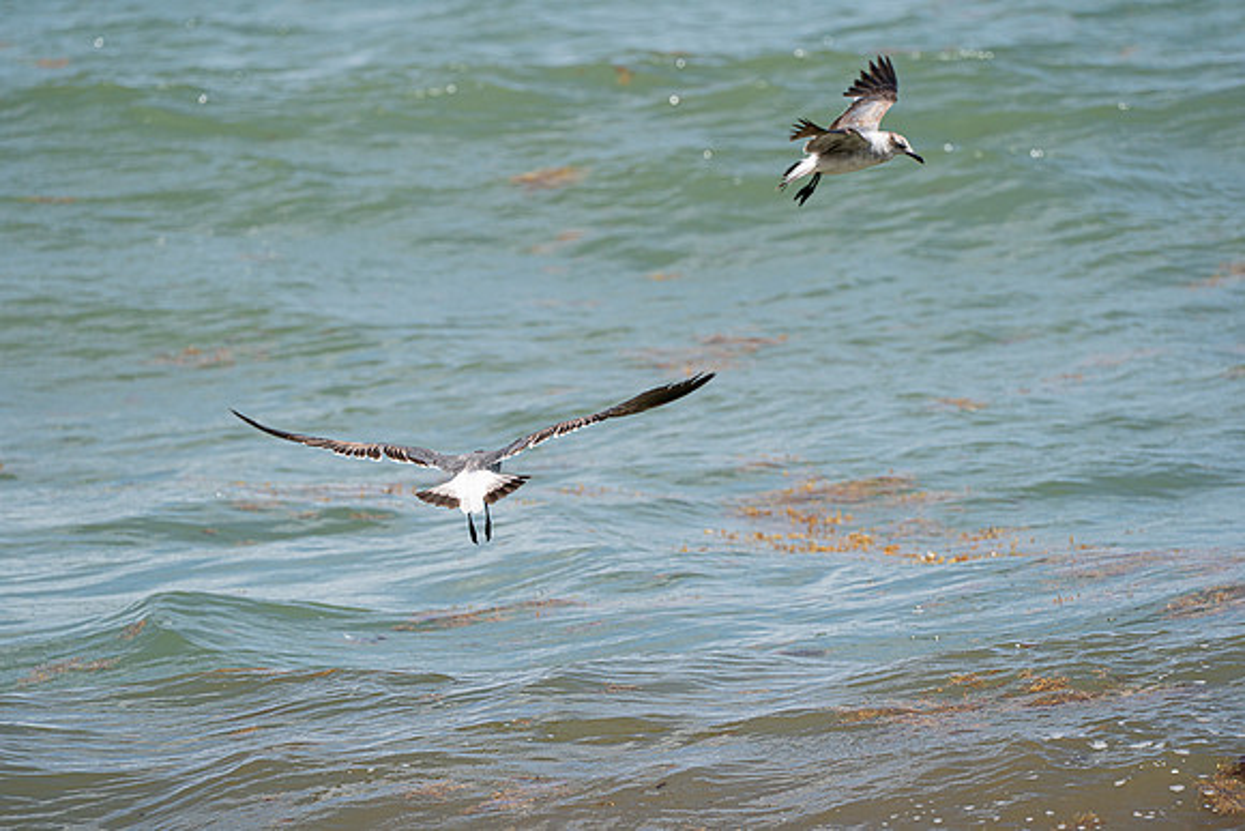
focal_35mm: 400
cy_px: 416
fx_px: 13836
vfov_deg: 3.4
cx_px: 622
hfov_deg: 5.2
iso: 640
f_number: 10
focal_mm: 400
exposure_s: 1/1250
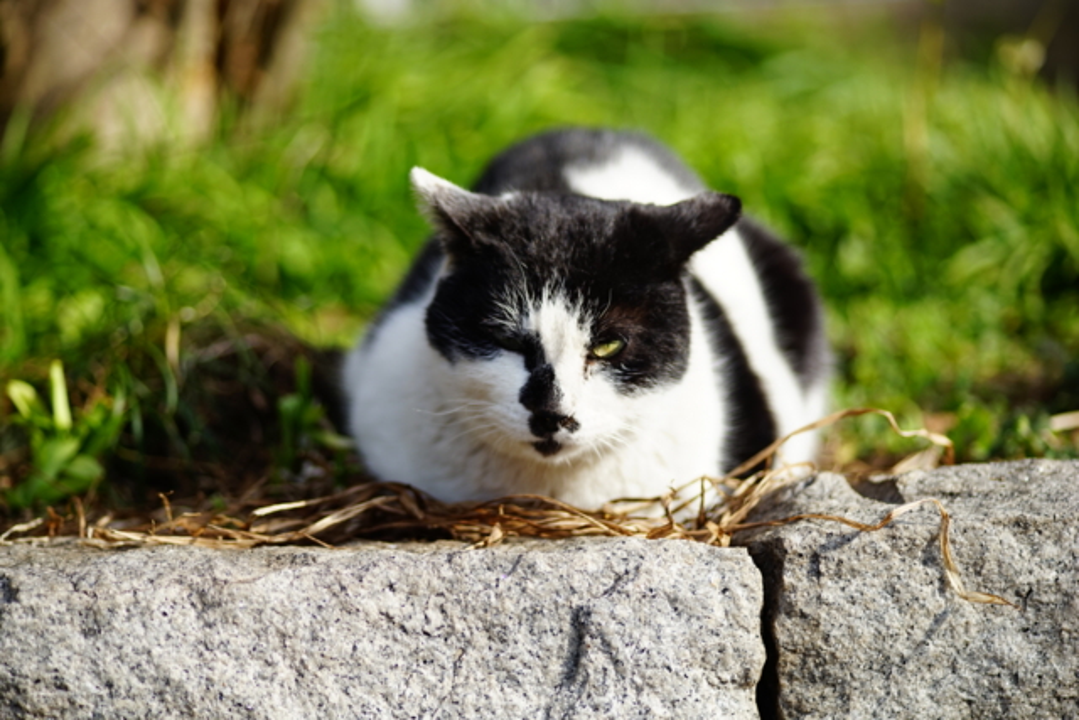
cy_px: 360
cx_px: 540
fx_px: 2998
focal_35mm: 100
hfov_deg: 20.4
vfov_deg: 13.7
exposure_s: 1/500
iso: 125
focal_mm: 100
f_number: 2.8
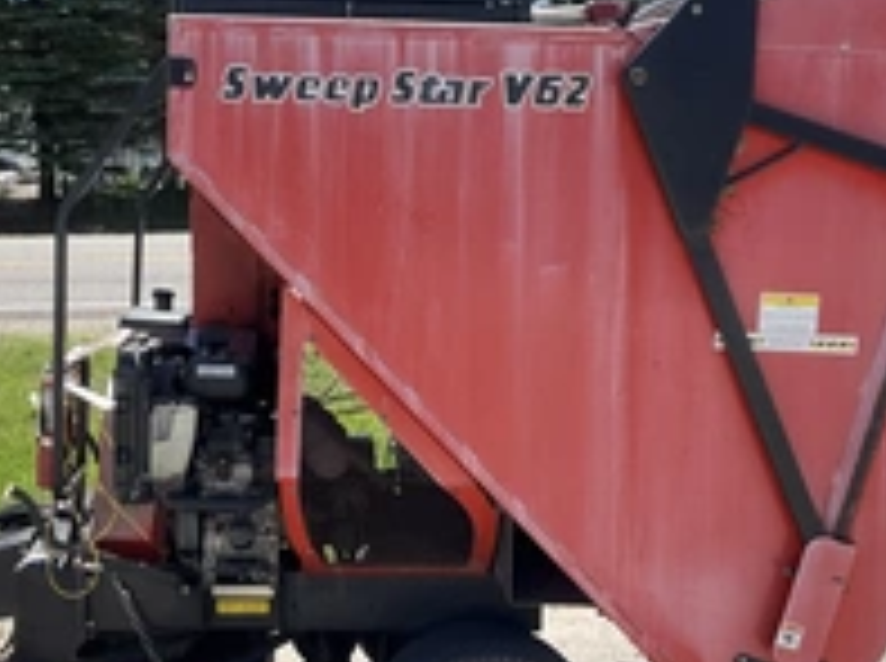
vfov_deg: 24.7
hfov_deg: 32.6
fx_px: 1507
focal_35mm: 59
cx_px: 351
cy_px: 360
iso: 25
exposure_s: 1/898
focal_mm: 3
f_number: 1.8
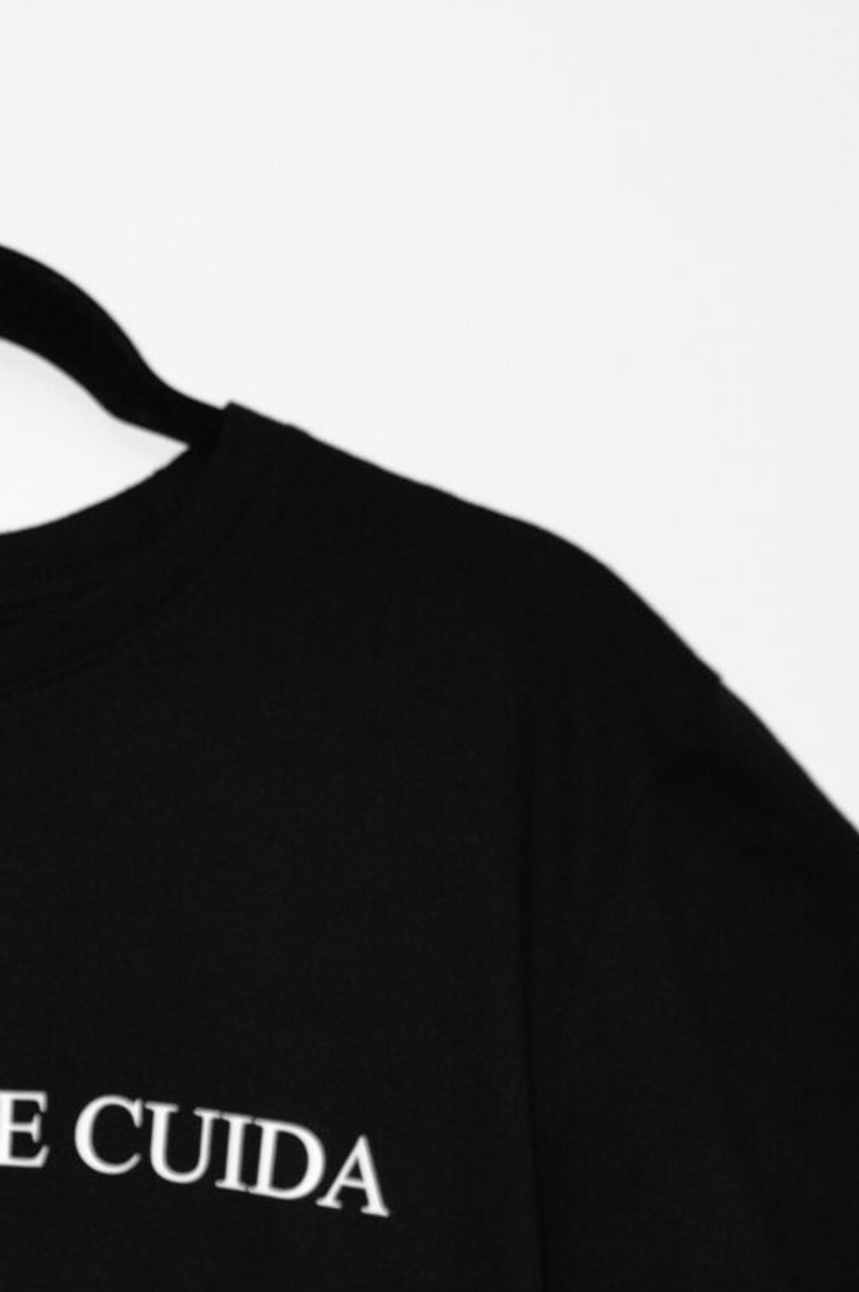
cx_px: -69
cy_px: 1156
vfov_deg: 13.1
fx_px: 5593
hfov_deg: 8.7
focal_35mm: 156
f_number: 4.2
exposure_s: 1/60
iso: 1250
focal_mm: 32
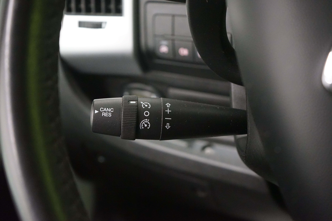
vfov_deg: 27.5
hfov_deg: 40.3
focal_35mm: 49
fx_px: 452
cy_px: 110
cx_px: 166
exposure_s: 1/20
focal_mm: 49
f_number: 4.5
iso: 6400
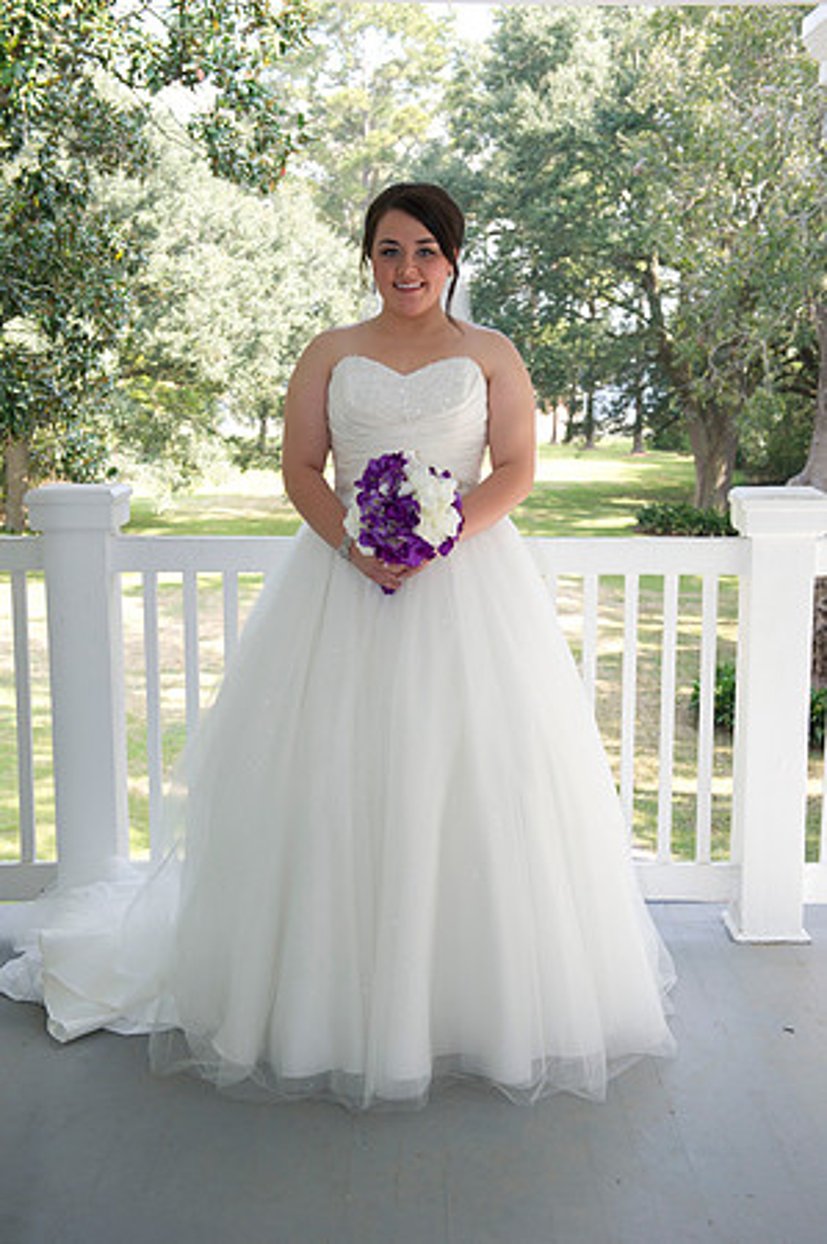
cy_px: 622
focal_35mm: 45
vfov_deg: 43.6
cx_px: 414
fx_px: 1554
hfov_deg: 29.8
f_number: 5.6
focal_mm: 45
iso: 320
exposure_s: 1/125
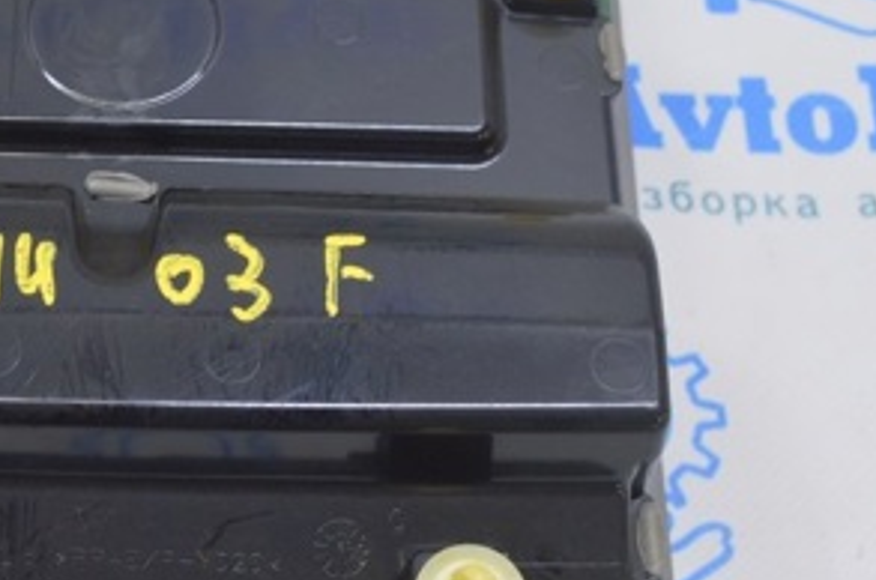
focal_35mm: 95
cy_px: 229
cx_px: 84
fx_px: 2309
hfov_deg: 21.0
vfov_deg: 14.3
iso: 400
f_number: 5.6
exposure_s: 1/20
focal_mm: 29
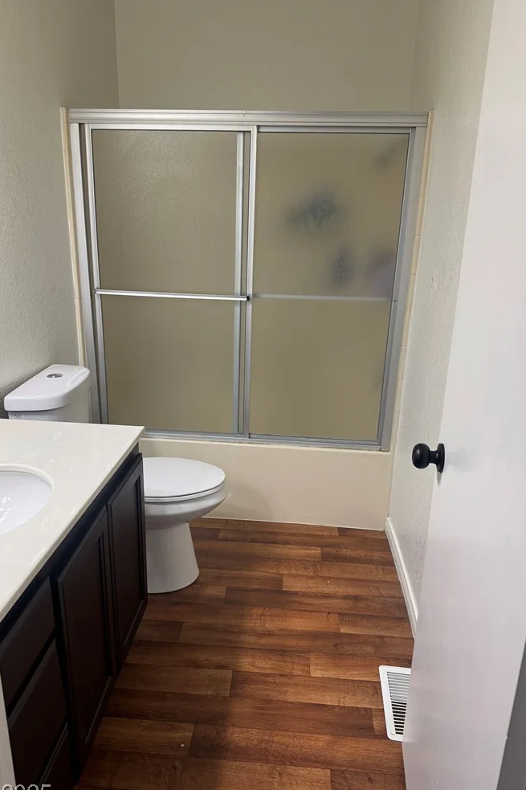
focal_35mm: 26
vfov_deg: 69.4
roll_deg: -0.8
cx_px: 252
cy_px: 405
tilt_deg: -17.9
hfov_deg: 49.5
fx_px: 570
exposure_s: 1/120
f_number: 1.78
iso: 160
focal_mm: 6.76
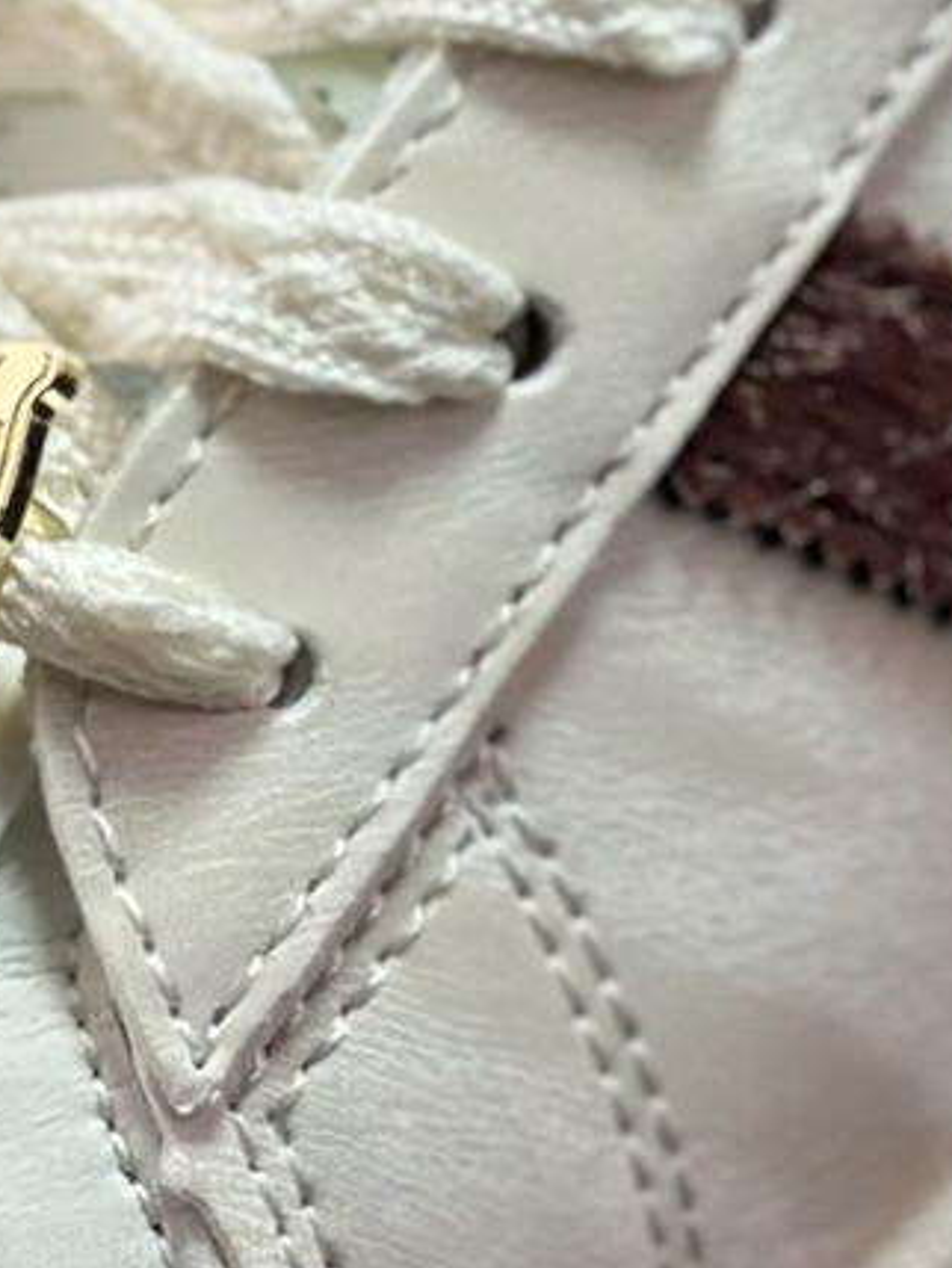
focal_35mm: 229
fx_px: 8393
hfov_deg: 6.5
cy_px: 21
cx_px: 713
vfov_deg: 8.6
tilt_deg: -56.2
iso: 80
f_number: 1.78
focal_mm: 6.86
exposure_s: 1/1242
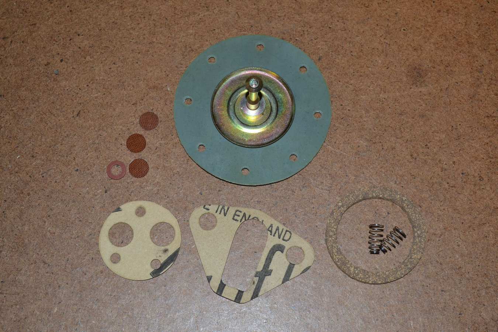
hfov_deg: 28.1
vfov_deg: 18.9
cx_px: 249
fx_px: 996
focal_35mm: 72
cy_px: 166
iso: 1000
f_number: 5.3
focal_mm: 48
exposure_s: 1/60
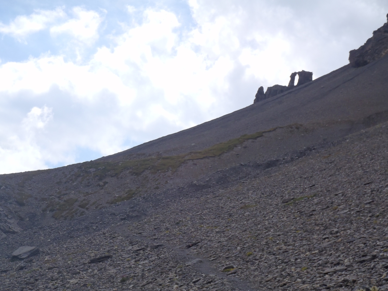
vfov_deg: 20.2
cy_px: 146
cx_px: 194
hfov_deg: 26.7
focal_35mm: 73
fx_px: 818
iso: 80
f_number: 5
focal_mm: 13.18
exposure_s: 1/640
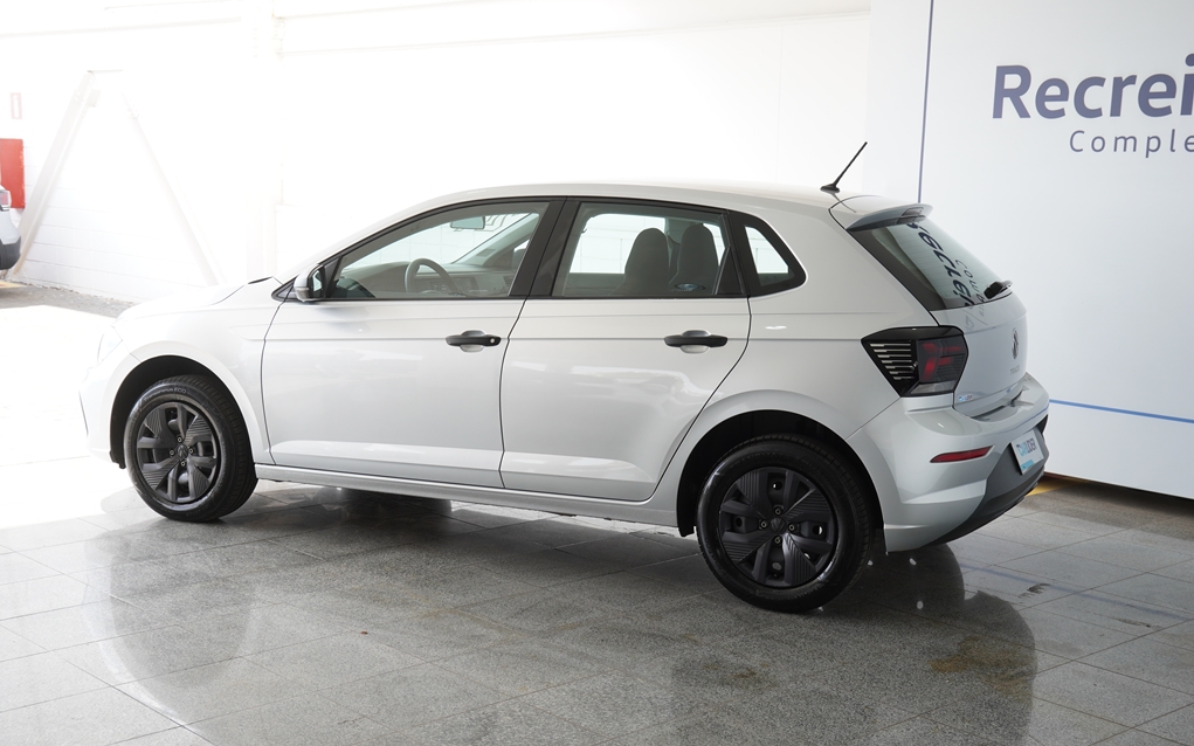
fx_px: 1497
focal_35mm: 46
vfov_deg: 28.0
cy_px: 363
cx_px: 596
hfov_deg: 43.5
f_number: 4.5
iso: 160
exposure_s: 1/125
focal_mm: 30
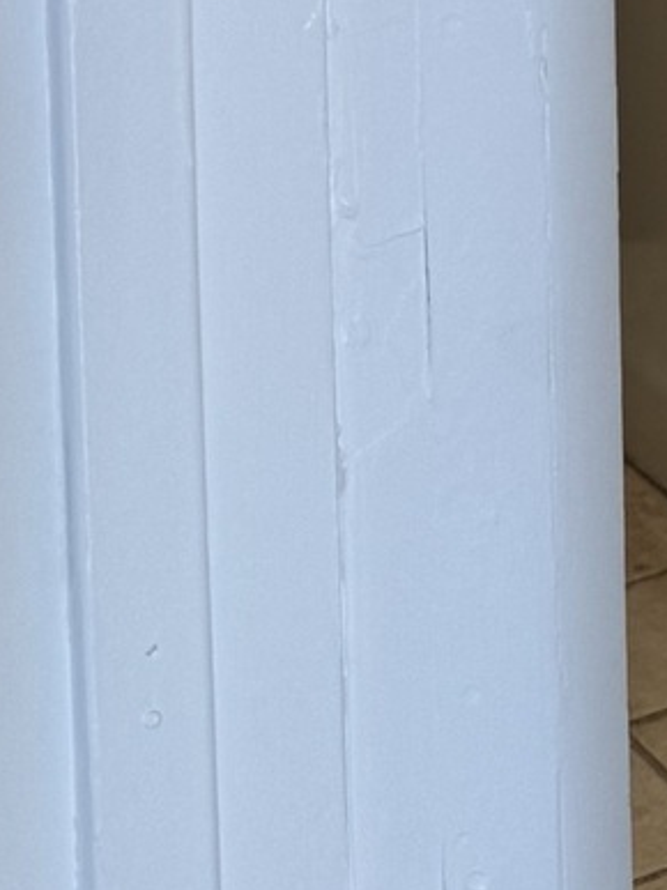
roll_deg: +2.2
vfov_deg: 12.1
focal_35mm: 143
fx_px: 3676
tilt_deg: -5.7
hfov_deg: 9.9
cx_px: 1120
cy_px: -957
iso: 64
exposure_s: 1/166
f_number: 1.78
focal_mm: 6.76
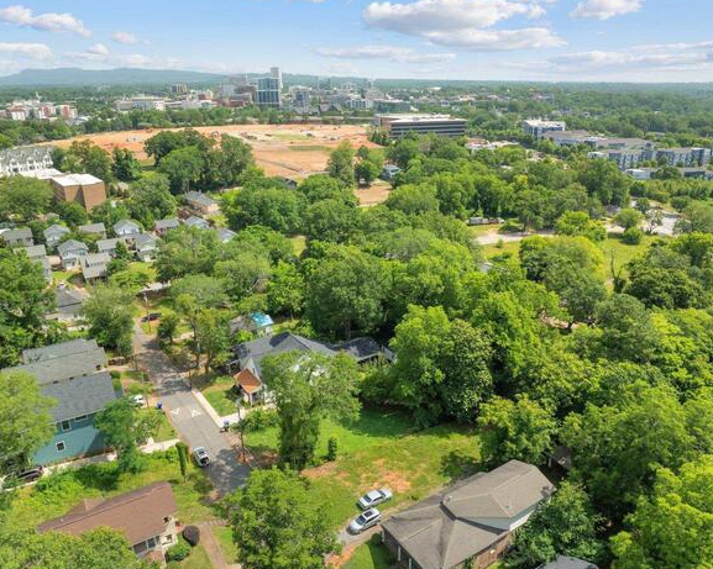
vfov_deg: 54.9
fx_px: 548
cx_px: 369
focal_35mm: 26
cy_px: 289
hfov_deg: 66.0
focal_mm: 12.29
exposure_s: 1/60
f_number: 4.5
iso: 100
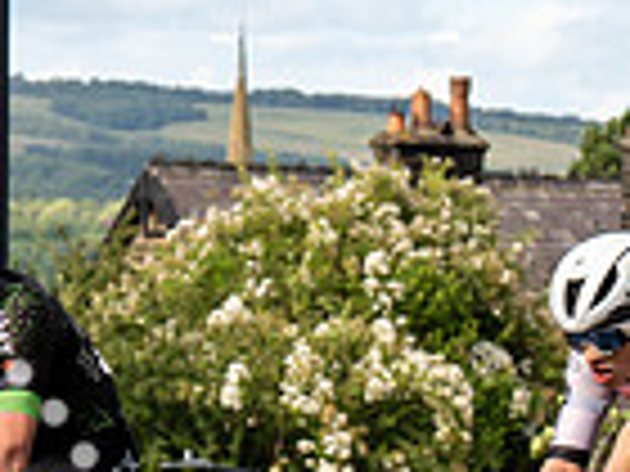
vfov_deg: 4.2
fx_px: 6388
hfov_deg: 5.6
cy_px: 660
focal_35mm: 351
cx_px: 772
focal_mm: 70
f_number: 6.3
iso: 400
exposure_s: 1/640
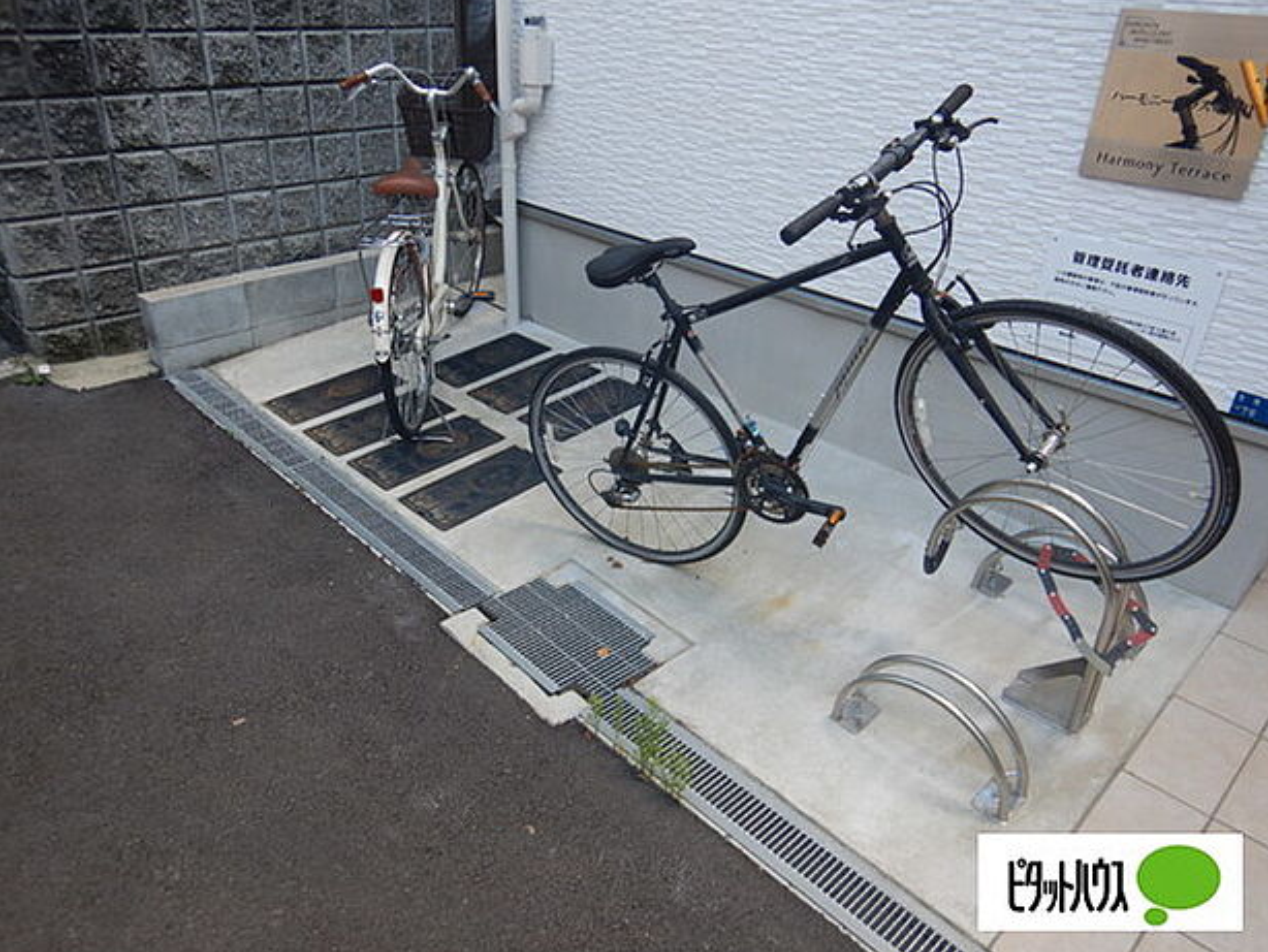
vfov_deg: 54.9
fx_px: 916
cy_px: 479
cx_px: 626
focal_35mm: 25
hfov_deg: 69.4
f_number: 2.8
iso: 125
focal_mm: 4.3
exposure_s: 1/200
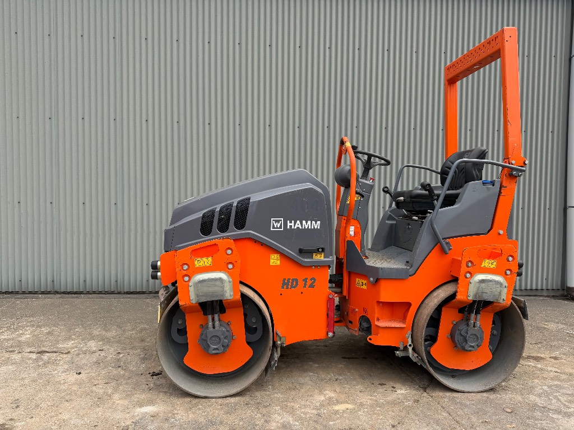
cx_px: 287
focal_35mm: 24
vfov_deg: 56.8
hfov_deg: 71.6
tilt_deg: -2.4
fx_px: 398
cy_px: 215
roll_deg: -0.5
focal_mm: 6.76
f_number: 1.78
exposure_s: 1/2110
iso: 80
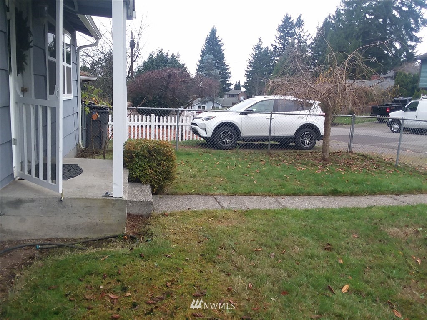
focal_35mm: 29
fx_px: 358
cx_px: 214
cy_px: 160
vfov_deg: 48.2
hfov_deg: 61.7
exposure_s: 1/120
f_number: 1.9
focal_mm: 2.47
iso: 50
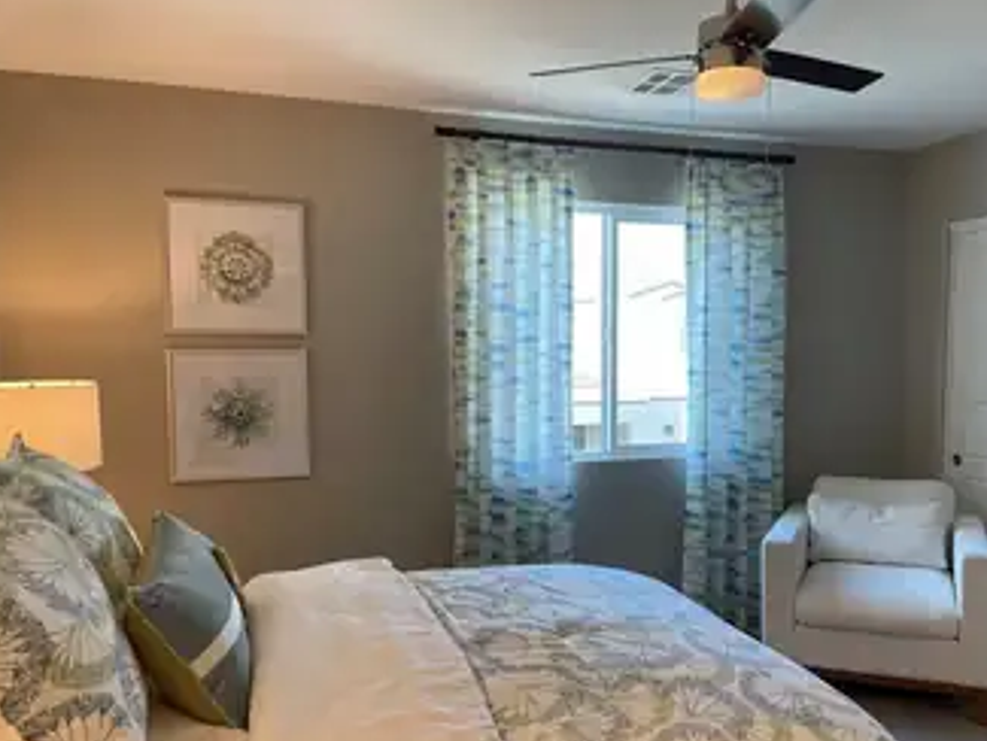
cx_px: 577
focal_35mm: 32
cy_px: 431
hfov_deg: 56.5
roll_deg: +0.2
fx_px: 913
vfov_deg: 44.0
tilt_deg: -4.6
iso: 100
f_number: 1.6
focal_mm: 4.2
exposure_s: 1/120
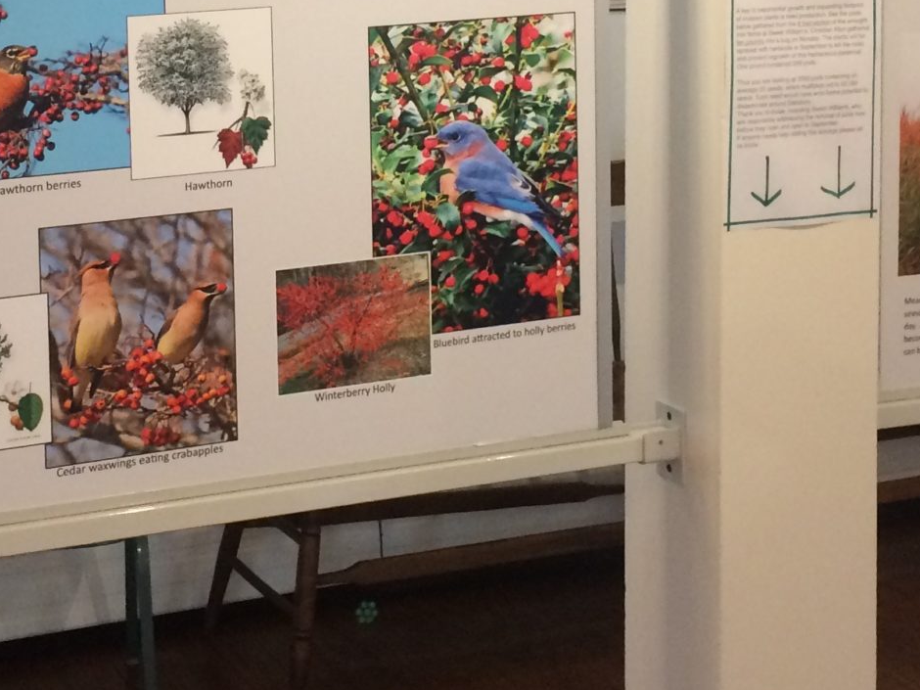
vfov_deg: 18.0
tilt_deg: -1.8
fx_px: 2100
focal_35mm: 79
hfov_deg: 24.6
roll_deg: -0.5
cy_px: -68
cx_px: 340
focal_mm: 4.15
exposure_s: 1/30
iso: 125
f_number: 2.2
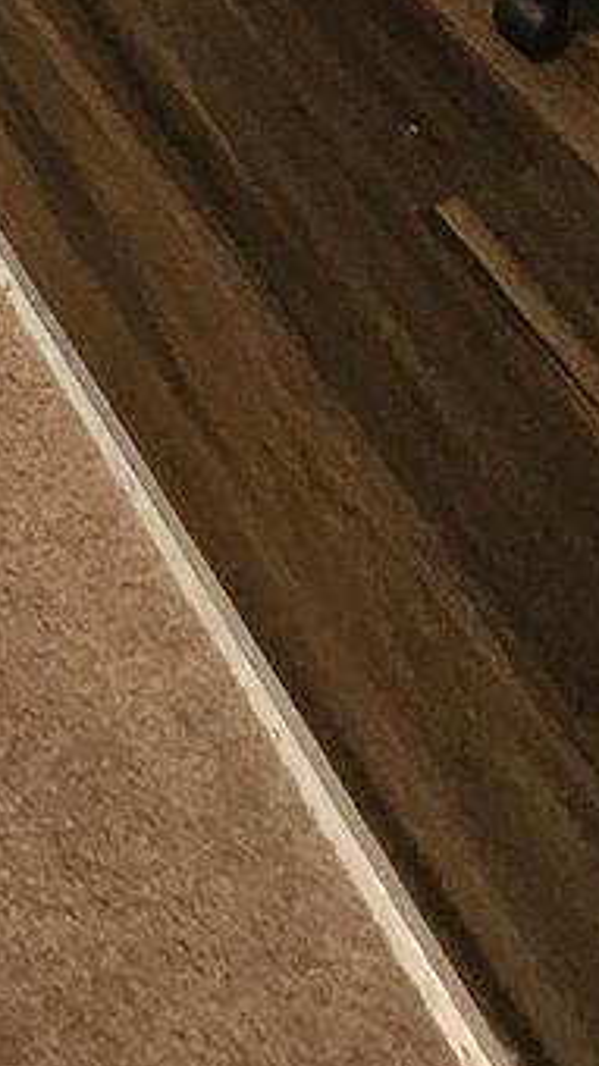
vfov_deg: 17.2
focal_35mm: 64
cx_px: -514
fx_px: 1809
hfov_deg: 15.7
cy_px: -1270
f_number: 2.2
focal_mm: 1.74
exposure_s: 1/60
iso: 400
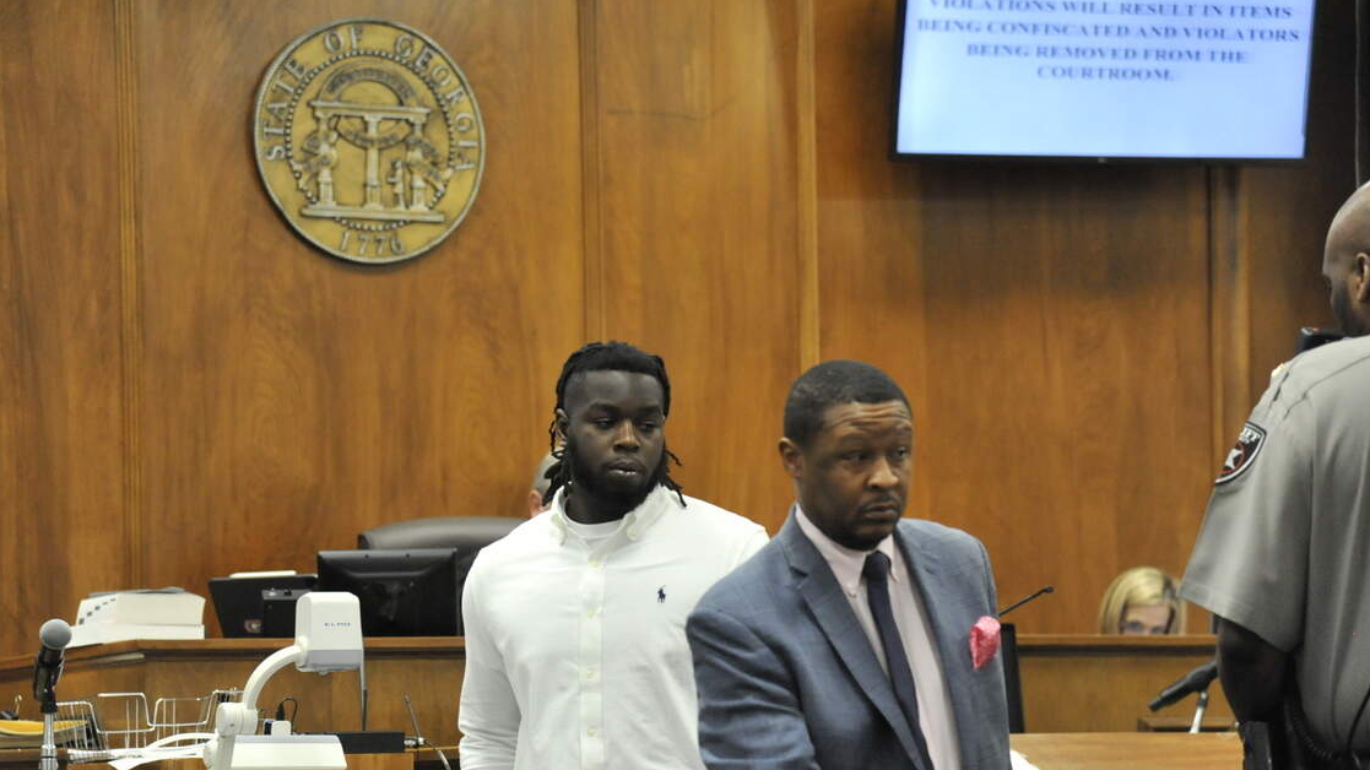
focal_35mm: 135
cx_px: 656
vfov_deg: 9.0
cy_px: 465
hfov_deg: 15.9
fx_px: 4904
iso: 5000
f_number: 4
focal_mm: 120
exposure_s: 1/320
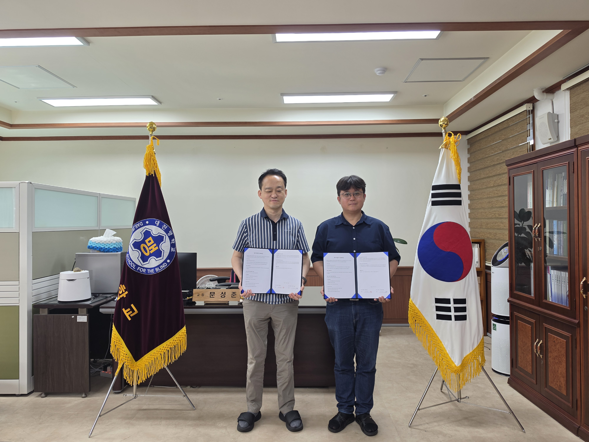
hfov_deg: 73.9
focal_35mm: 23
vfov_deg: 58.9
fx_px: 391
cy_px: 221
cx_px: 294
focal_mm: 6.5
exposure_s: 1/120
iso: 50
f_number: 1.4
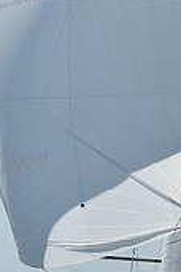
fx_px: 2096
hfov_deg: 4.9
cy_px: 75
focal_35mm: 278
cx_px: 131
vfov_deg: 7.4
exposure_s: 1/1250
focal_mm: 82
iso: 250
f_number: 9
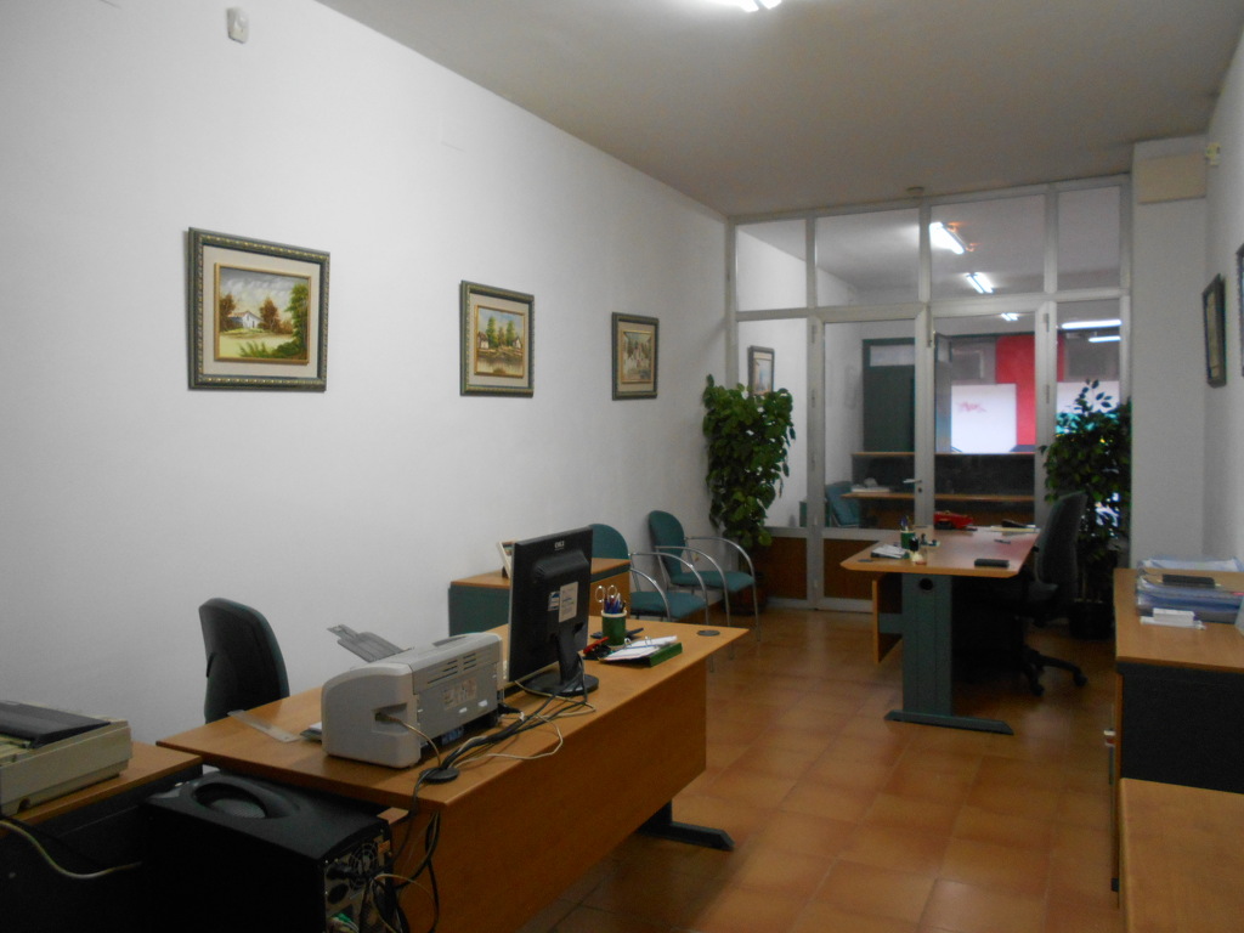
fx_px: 934
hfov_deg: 67.3
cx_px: 622
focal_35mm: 26
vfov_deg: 53.1
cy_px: 466
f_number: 3.2
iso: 400
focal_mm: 4.6
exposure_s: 1/30
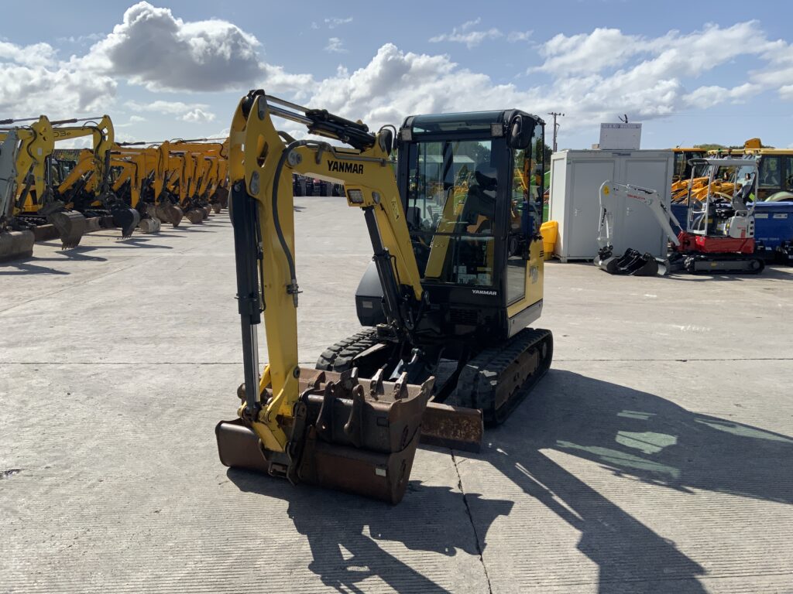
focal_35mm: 29
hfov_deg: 61.7
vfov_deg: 48.2
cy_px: 297
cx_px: 396
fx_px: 664
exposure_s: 1/2538
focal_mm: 3
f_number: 1.8
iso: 16
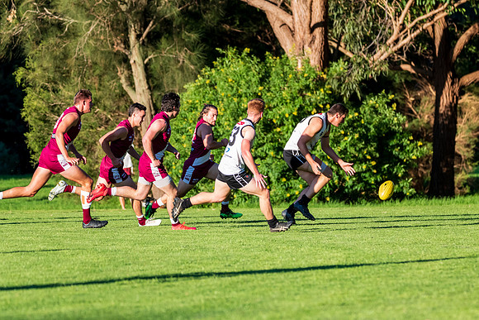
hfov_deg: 6.7
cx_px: 295
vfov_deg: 4.5
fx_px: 4092
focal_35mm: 308
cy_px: 142
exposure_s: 1/1600
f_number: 6.3
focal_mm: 250
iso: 1000
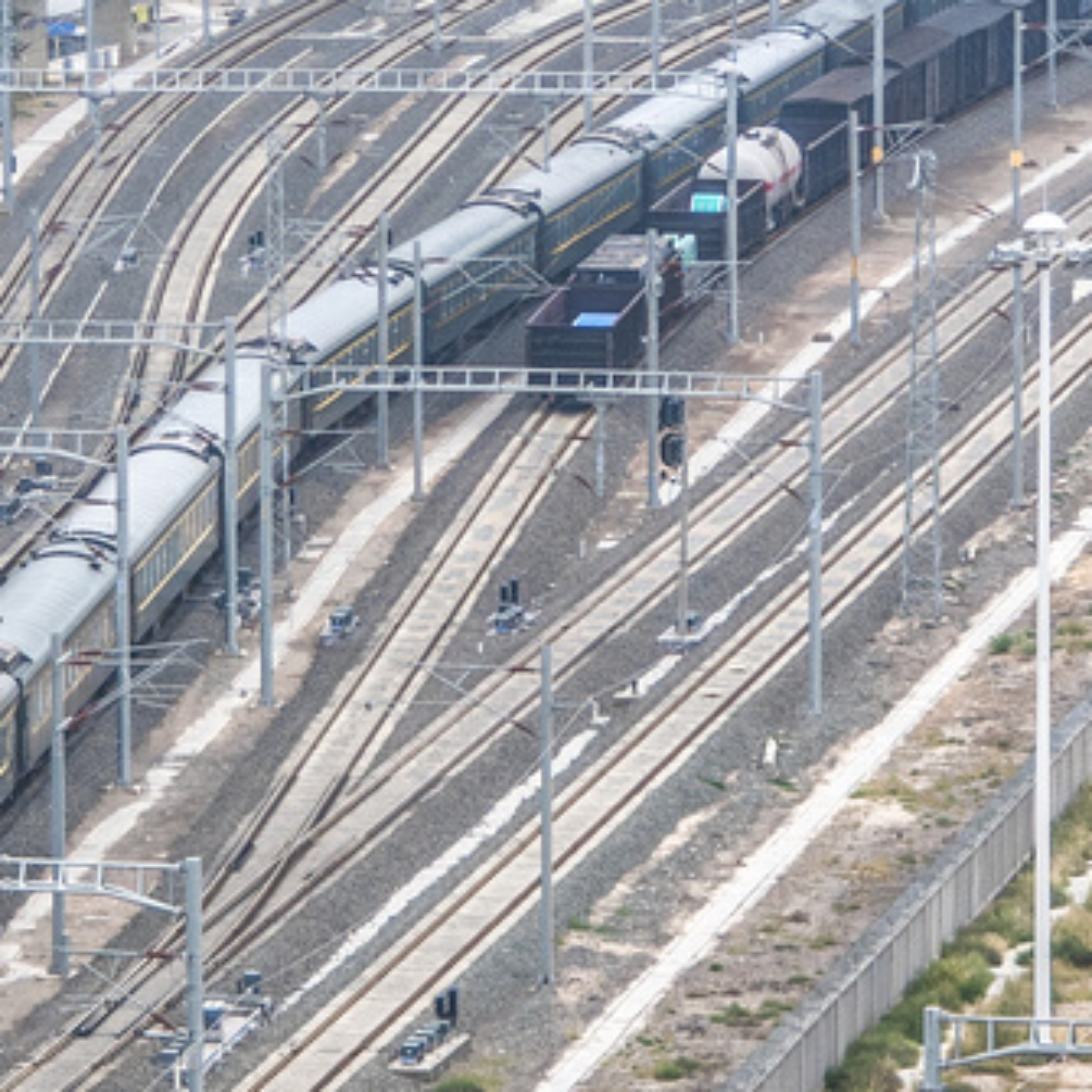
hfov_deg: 5.4
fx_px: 11492
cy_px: 274
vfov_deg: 5.4
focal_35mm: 322
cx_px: 401
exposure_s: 1/1600
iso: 160
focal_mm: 66
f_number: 4
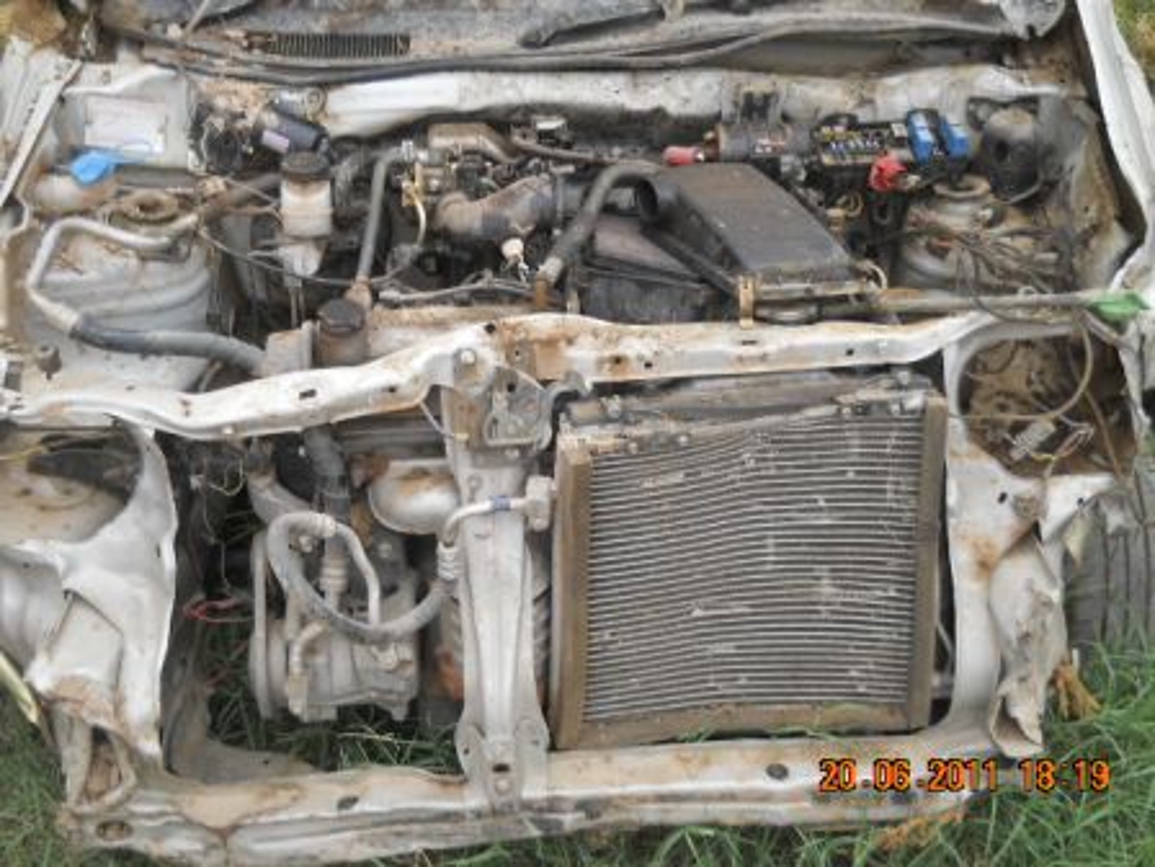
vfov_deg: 35.1
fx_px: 1368
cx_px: 578
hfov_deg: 45.8
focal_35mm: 41
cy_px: 434
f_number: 3.1
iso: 80
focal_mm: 6.72
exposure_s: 1/60
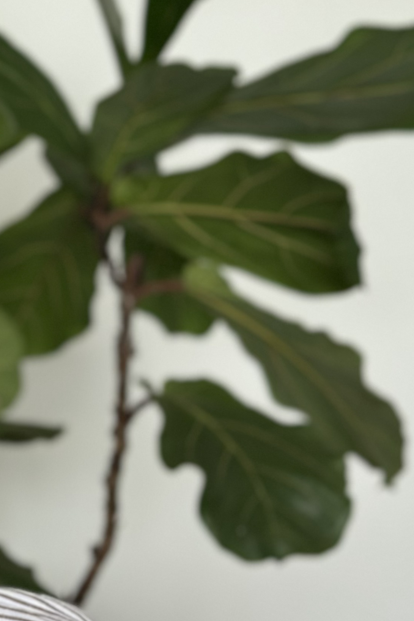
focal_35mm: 123
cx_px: -275
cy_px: 505
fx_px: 2122
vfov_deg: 16.5
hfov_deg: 10.6
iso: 160
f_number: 1.78
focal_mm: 6.86
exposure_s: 1/120
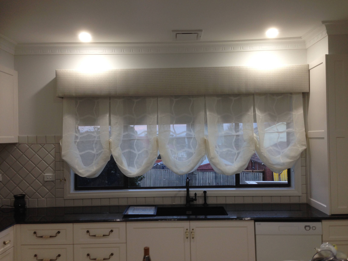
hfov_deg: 55.4
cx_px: 174
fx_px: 332
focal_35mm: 33
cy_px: 130
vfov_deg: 42.9
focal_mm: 4.12
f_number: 2.4
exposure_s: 1/30
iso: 50
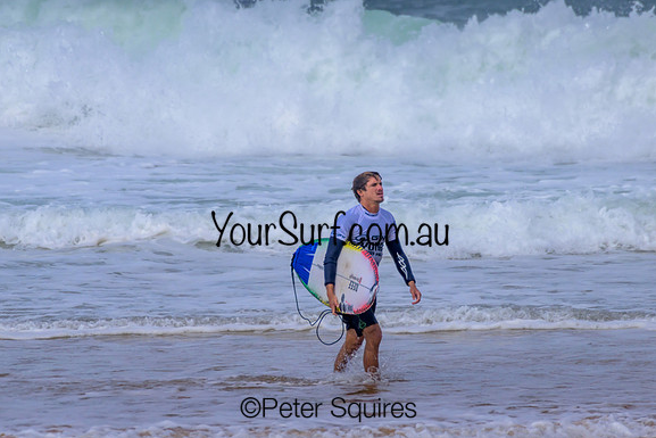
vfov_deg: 1.5
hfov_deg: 2.3
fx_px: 16494
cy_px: 219
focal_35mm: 905
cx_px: 329
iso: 720
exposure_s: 1/2500
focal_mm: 900
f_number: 11
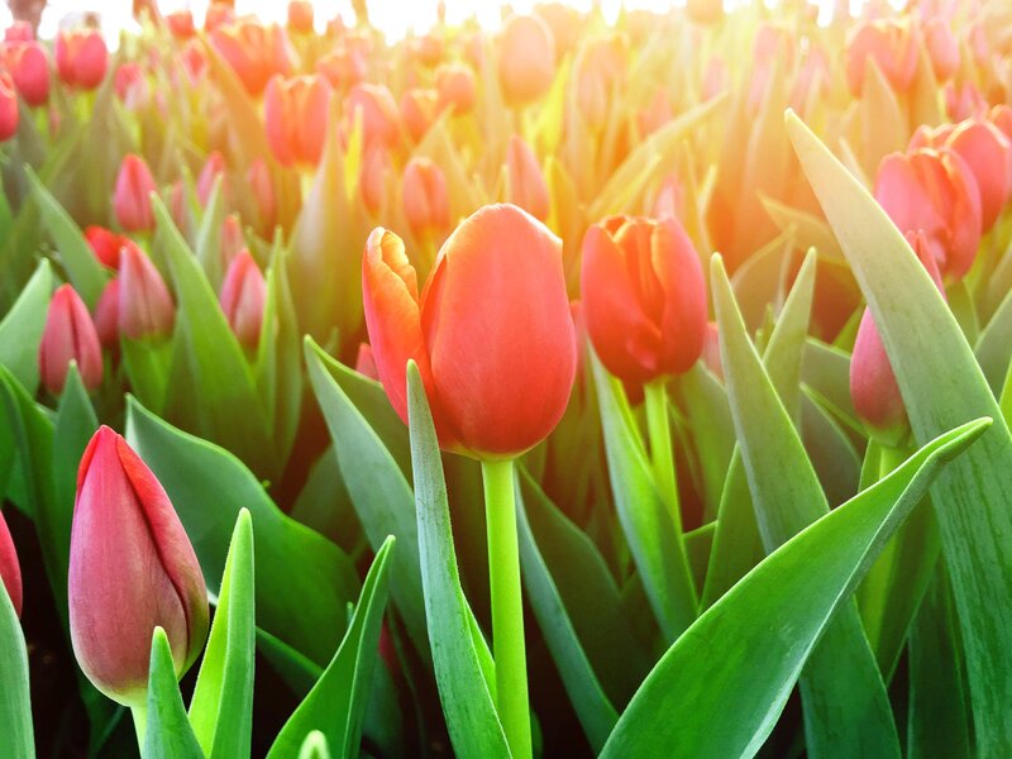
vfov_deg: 48.2
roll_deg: -1.2
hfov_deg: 61.7
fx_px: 848
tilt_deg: -12.3
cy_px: 380
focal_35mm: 29
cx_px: 506
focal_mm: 4.15
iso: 50
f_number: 2.2
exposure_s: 1/100
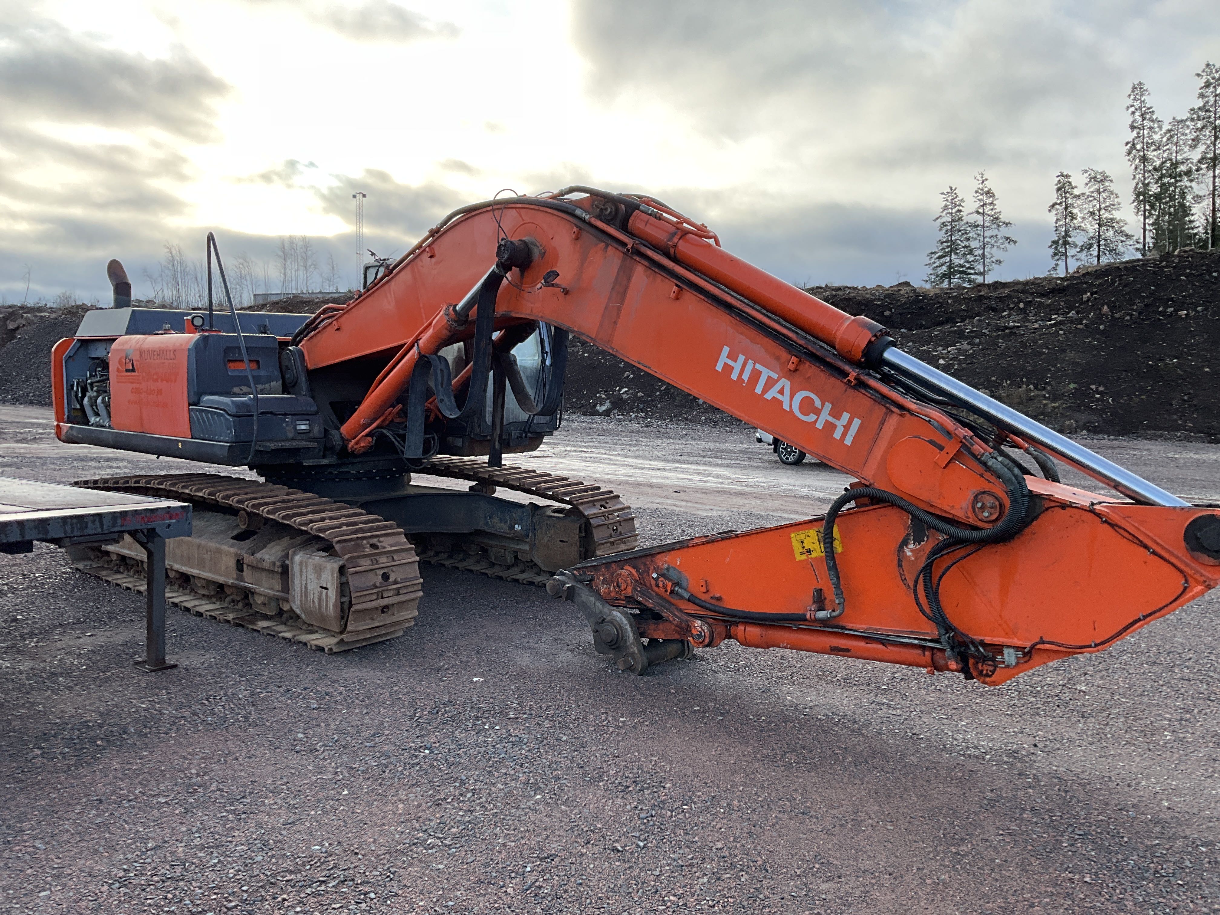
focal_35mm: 29
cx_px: 610
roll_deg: -1.8
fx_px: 1022
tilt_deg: -4.3
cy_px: 458
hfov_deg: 61.7
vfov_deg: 48.2
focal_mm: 3
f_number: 1.8
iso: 25
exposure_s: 1/378
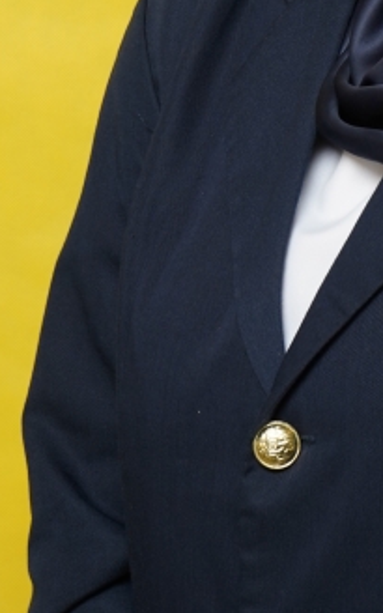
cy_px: -127
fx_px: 3724
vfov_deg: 9.3
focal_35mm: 223
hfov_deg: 5.9
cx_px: 472
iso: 500
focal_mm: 70
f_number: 7.1
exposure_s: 1/200
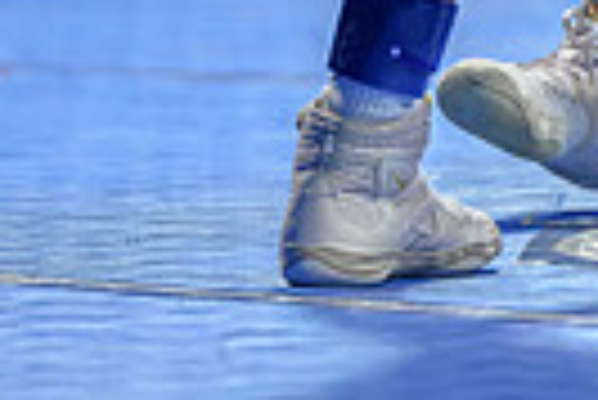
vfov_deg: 1.6
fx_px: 14101
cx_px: 1281
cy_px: -675
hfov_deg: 2.4
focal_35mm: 848
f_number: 2.8
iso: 3200
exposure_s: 1/1000
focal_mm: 140
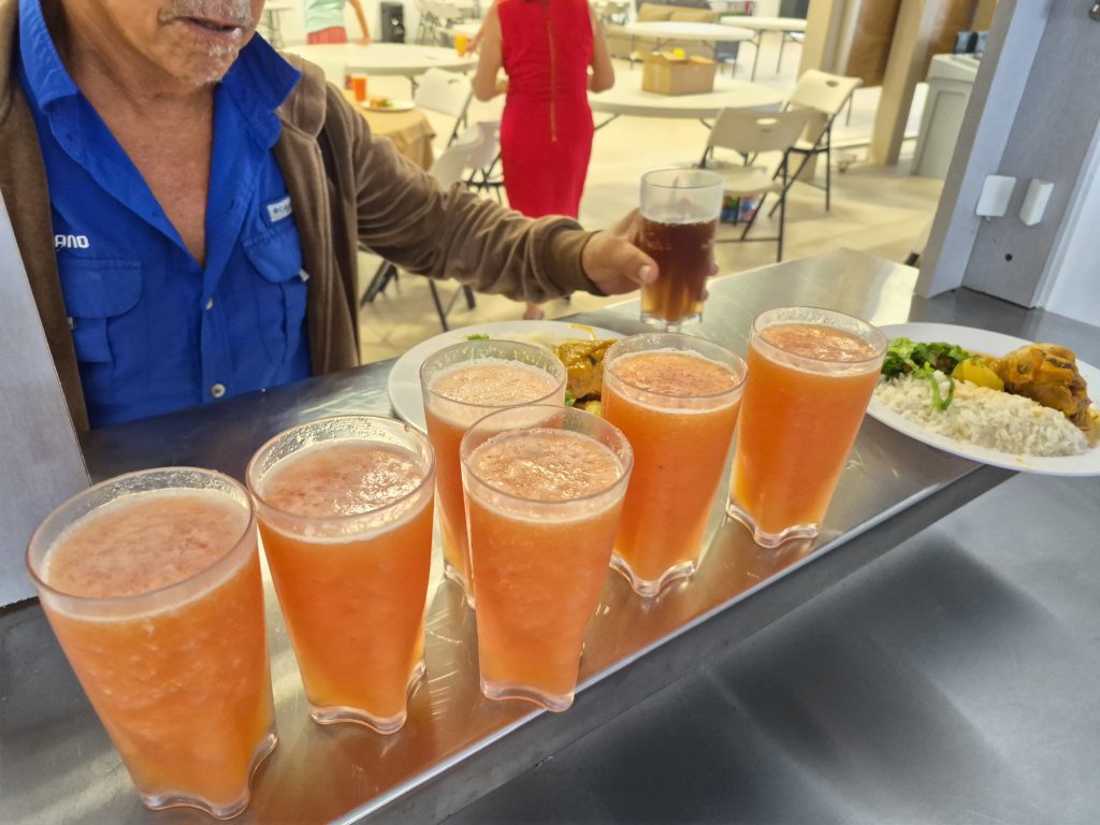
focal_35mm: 23
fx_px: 731
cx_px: 550
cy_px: 412
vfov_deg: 58.9
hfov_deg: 73.9
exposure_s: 1/120
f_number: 1.8
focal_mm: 5.4
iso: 500
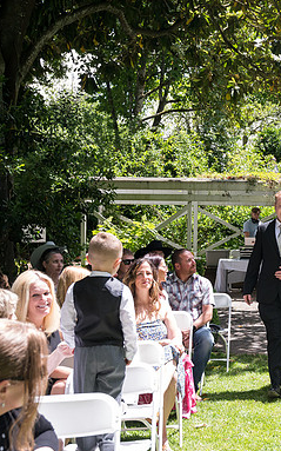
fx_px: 834
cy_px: 226
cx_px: 315
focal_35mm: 68
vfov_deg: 30.2
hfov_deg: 18.4
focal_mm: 44
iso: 400
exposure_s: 1/320
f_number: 5.6
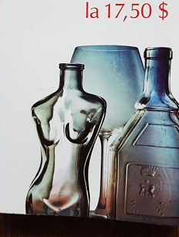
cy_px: 56
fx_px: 316
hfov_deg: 31.6
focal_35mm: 46
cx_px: 89
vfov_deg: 39.9
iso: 160
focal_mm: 4.3
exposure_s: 1/33
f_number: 1.7
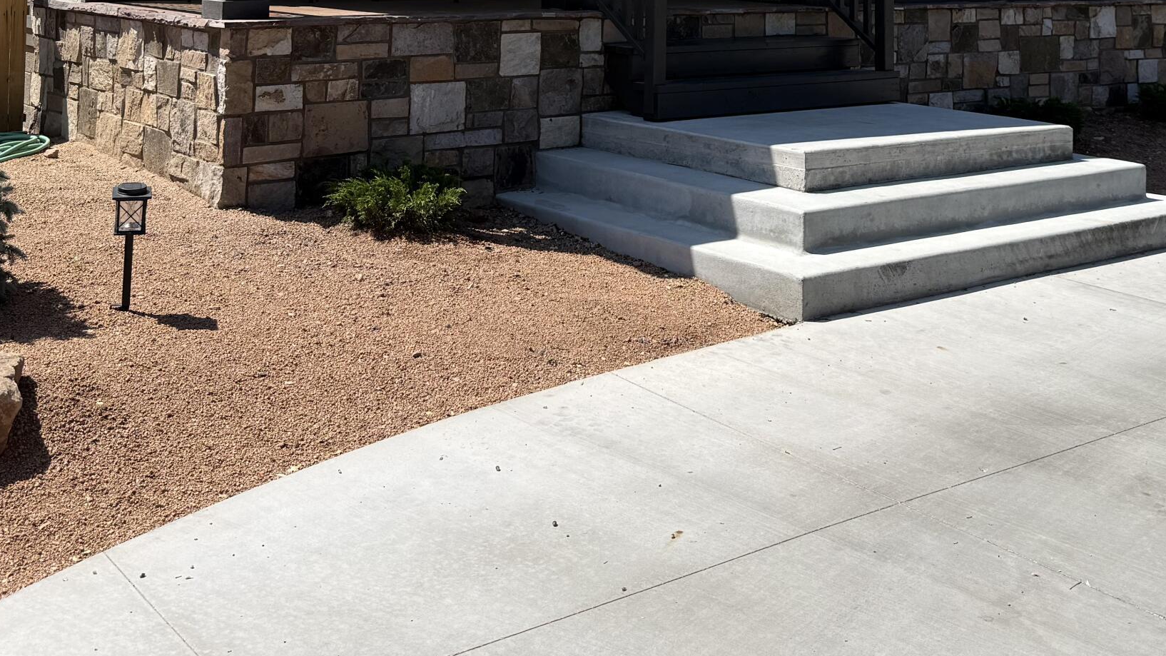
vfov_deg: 22.8
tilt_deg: +3.7
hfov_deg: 42.7
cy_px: -141
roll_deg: -1.8
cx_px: 687
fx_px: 1484
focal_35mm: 48
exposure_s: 1/4167
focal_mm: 6.76
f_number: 1.78
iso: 80
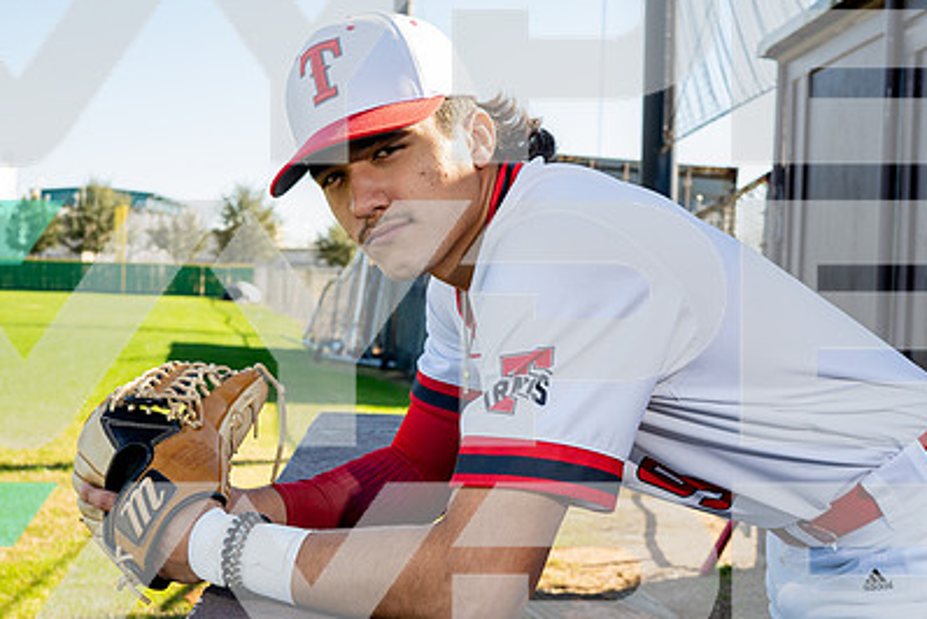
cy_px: 325
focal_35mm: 51
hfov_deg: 38.8
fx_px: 1314
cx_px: 415
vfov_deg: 26.5
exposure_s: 1/250
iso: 200
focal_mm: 35
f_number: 5.6
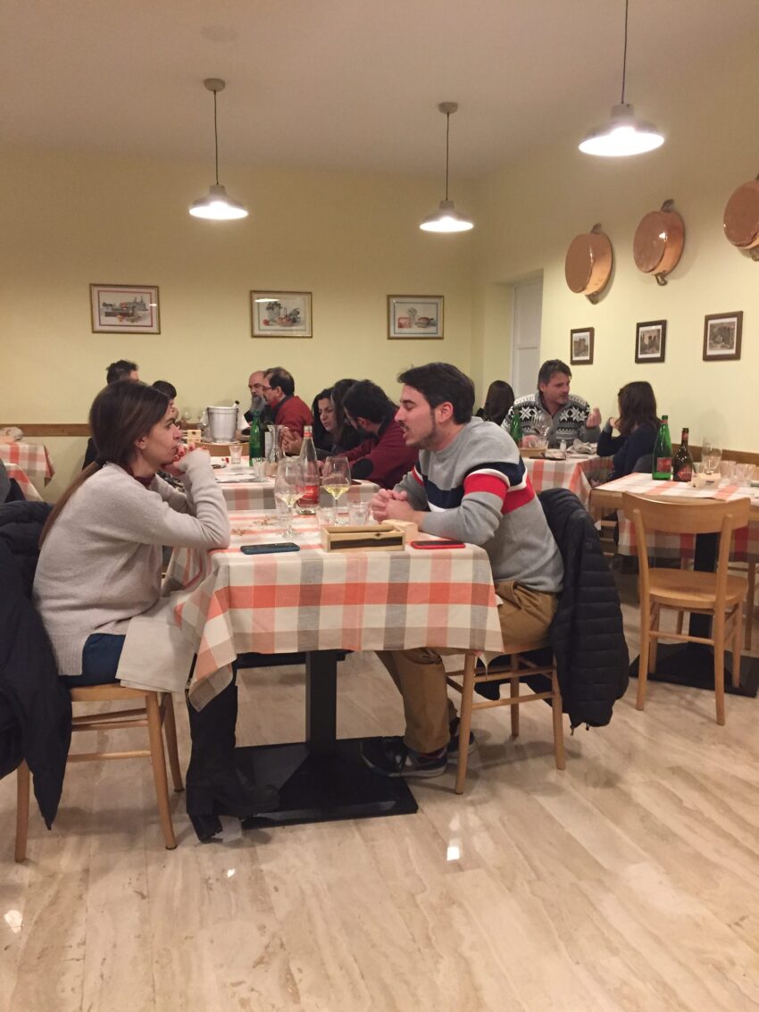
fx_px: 848
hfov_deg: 48.2
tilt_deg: -9.1
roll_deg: +0.2
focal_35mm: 29
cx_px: 380
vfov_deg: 61.7
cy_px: 506
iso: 250
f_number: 2.2
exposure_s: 1/33
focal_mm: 4.15
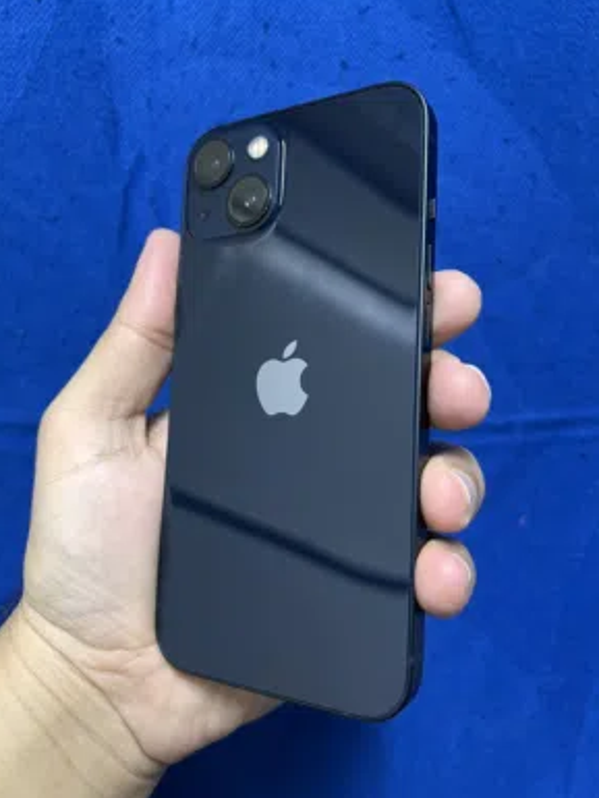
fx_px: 623
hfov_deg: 51.4
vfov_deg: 65.3
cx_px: 290
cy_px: 388
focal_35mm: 27
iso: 80
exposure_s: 1/50
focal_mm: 5.7
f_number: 1.5
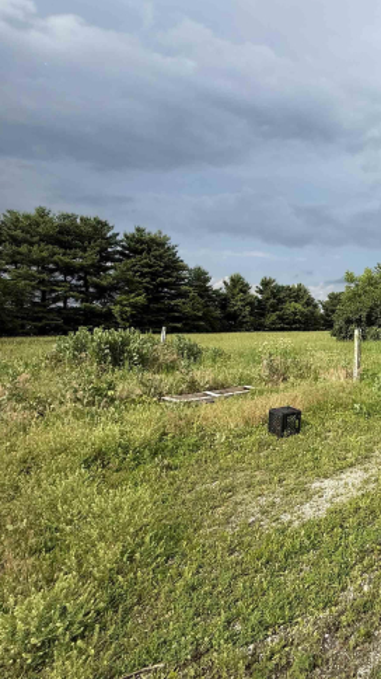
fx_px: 377
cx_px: 431
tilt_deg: +0.0
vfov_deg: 83.8
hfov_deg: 41.3
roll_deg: -0.4
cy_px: 330
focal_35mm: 21
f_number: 2.2
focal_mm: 2.22
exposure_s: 1/1848
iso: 50
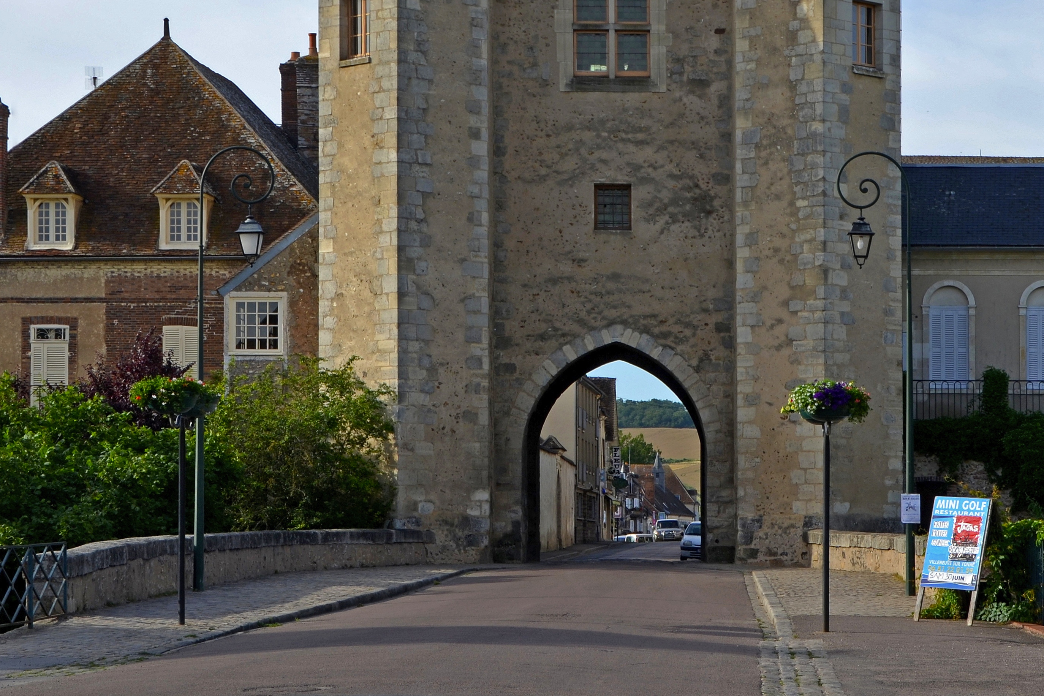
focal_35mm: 102
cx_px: 687
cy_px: 83
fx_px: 2958
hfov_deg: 20.0
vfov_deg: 13.3
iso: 100
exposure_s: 1/250
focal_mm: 38
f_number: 9
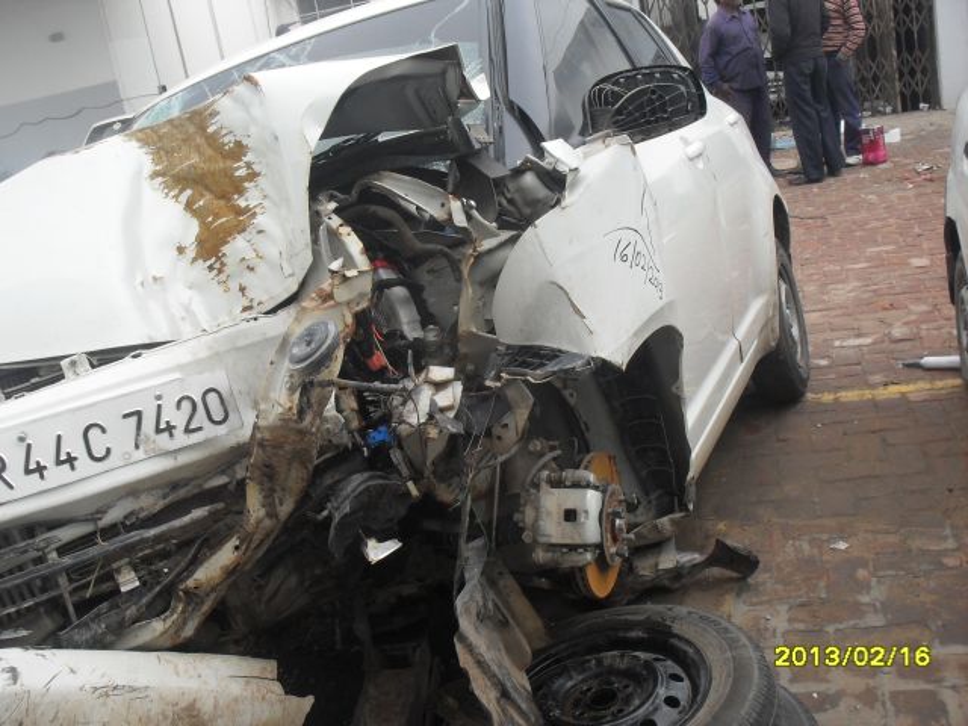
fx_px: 1063
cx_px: 484
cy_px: 363
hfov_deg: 49.0
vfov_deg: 37.7
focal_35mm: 38
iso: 80
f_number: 8.3
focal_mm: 6.3
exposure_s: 1/60
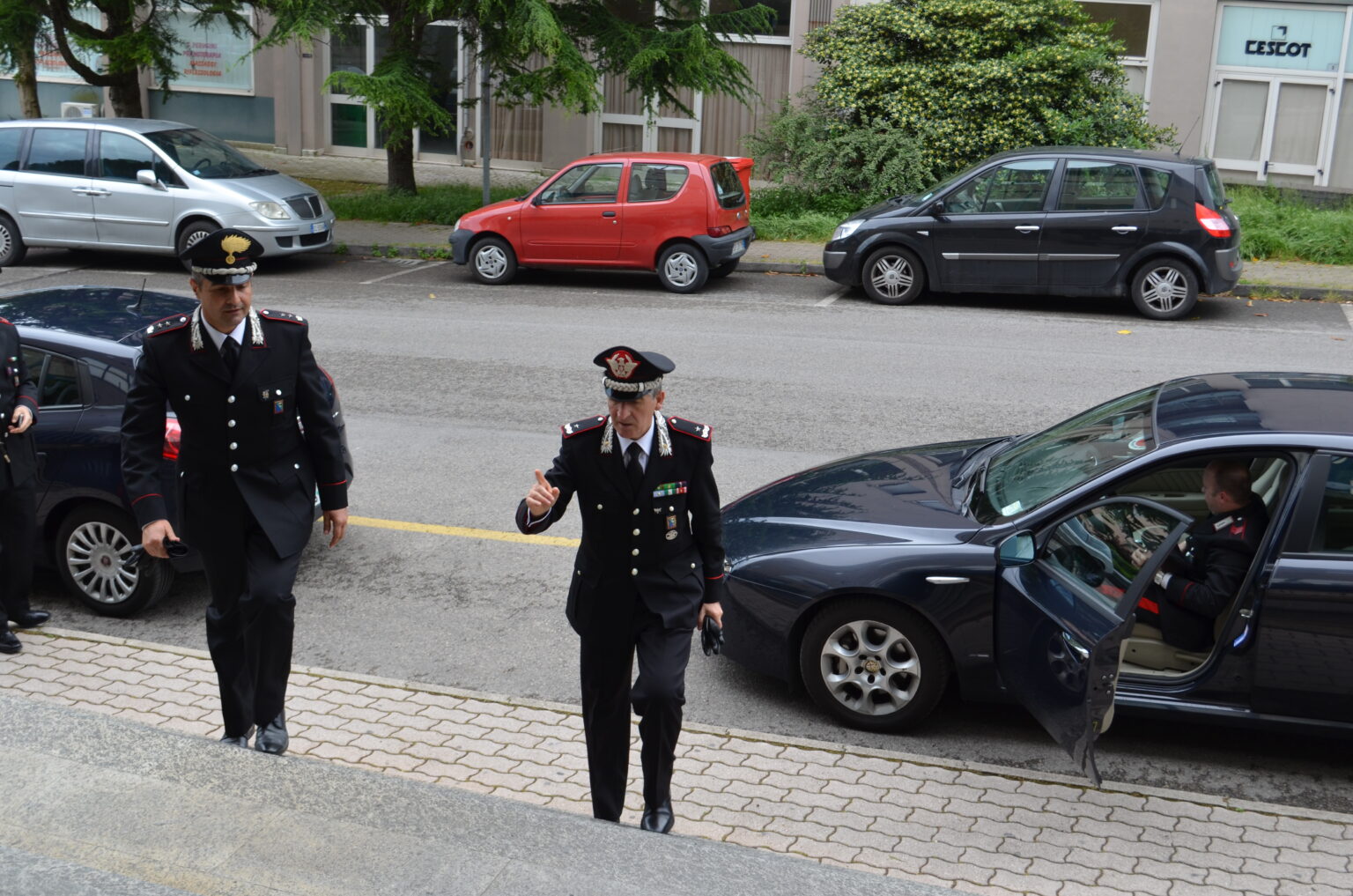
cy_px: 448
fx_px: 1575
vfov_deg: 31.7
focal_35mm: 42
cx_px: 676
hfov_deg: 46.5
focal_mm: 28
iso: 200
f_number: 5.6
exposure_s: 1/125
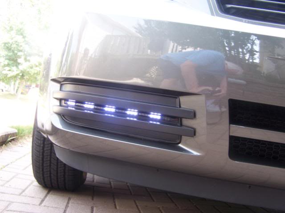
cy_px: 106
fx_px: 313
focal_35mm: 38
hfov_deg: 49.0
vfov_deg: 37.7
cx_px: 142
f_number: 2.8
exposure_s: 1/50
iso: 80
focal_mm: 6.3
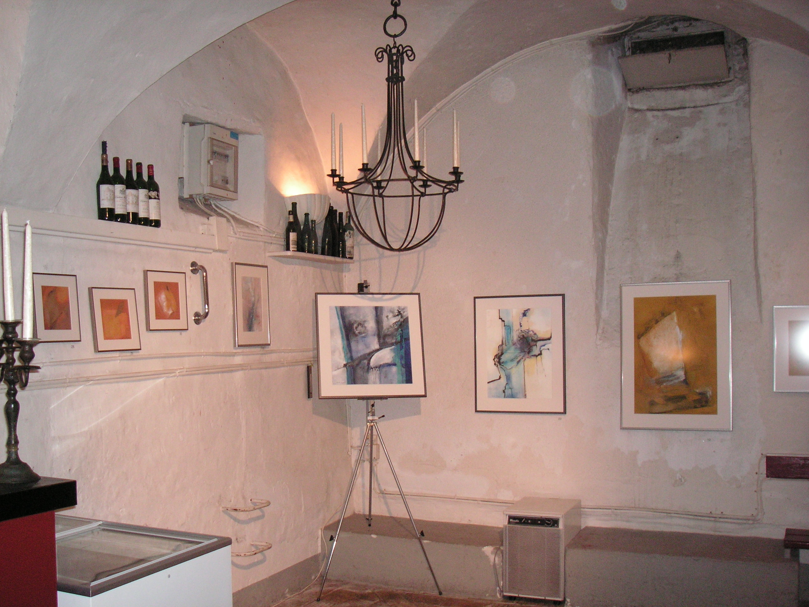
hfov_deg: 49.0
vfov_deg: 37.7
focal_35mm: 38
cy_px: 304
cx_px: 404
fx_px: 888
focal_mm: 6.3
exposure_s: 1/45
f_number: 3.3
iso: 160
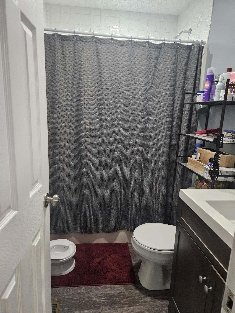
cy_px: 156
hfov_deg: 58.9
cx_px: 118
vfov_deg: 73.9
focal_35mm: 23
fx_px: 208
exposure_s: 1/24
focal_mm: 5.4
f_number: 1.8
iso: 500
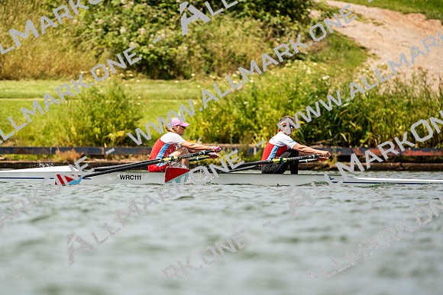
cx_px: 222
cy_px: 148
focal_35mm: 600
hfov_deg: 3.4
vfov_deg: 2.3
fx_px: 7385
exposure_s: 1/2000
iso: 320
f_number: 6.3
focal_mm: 600
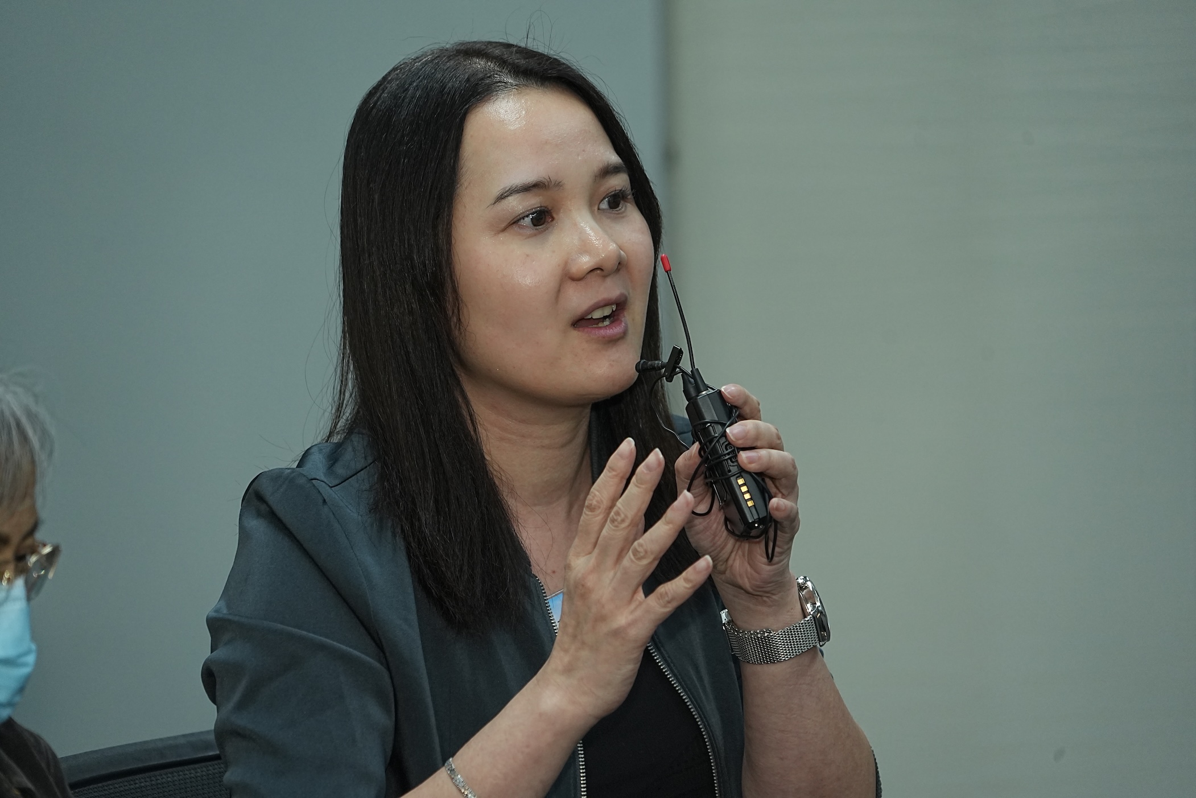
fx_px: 7176
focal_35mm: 216
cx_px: 598
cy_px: 399
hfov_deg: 9.5
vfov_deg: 6.4
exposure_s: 1/125
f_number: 6.3
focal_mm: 216
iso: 2000
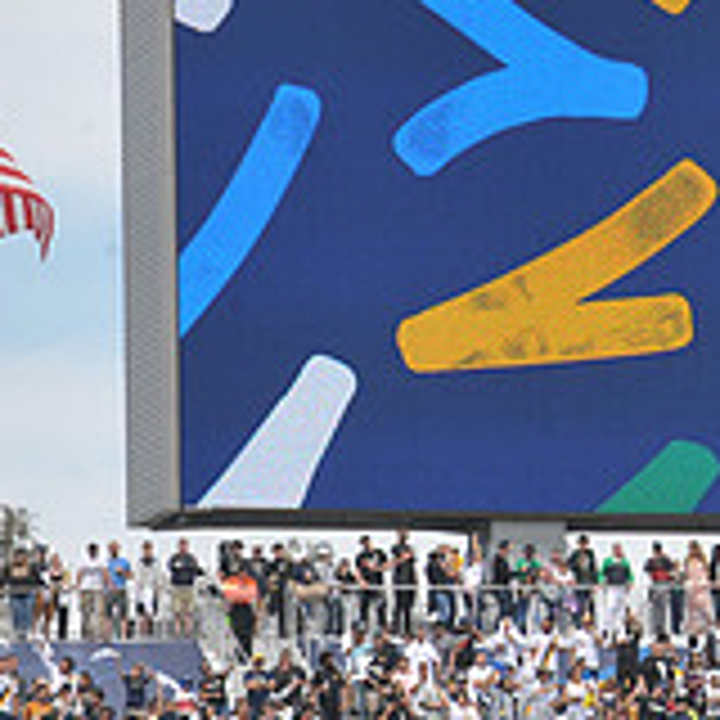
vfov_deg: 4.9
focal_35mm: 357
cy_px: 288
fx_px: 8401
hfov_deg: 4.8
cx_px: 1292
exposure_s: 1/400
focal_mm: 116
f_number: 10
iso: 320
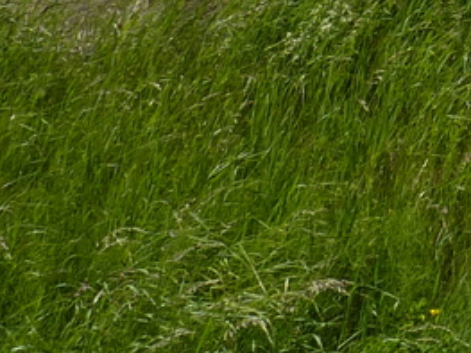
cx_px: 987
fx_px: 1550
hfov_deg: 14.1
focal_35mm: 114
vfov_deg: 12.0
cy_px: -278
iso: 80
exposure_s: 1/500
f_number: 5
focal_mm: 4.1
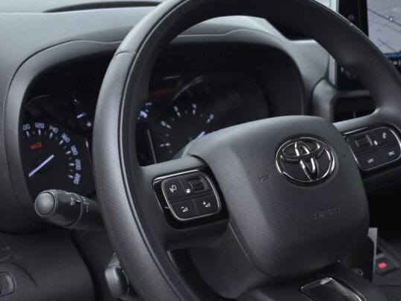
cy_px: 170
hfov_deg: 25.3
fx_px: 892
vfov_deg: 19.1
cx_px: 238
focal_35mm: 77
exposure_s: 1/1250
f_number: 4.2
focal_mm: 28
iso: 1600
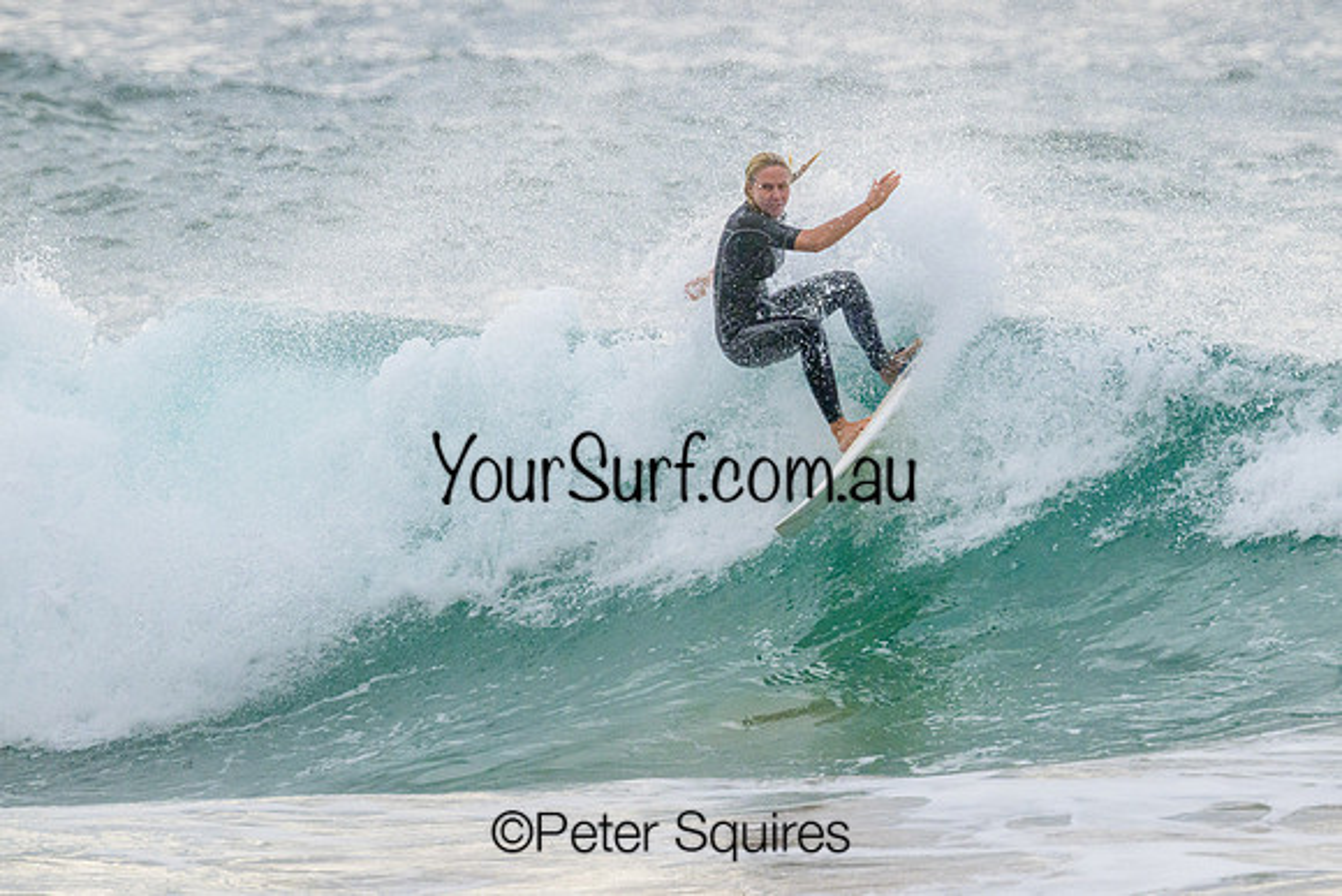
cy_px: 341
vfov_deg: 1.8
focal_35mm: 770
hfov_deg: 2.7
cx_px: 874
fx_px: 28726
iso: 1400
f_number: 11
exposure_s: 1/2000
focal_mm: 560
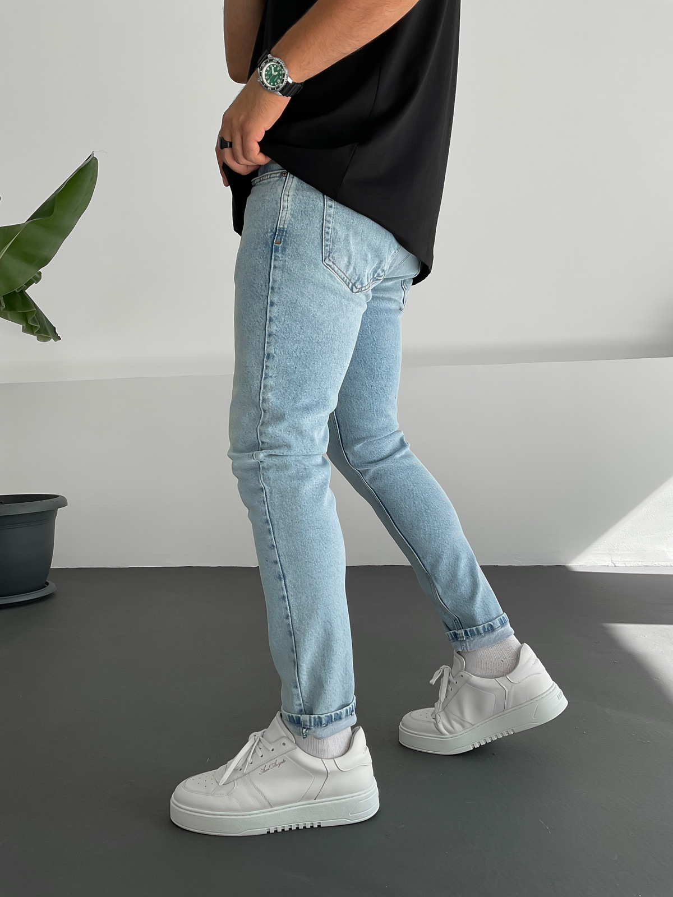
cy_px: 448
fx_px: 752
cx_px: 336
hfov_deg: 48.2
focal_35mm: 29
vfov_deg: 61.7
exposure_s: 1/320
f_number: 1.8
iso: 16
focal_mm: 3
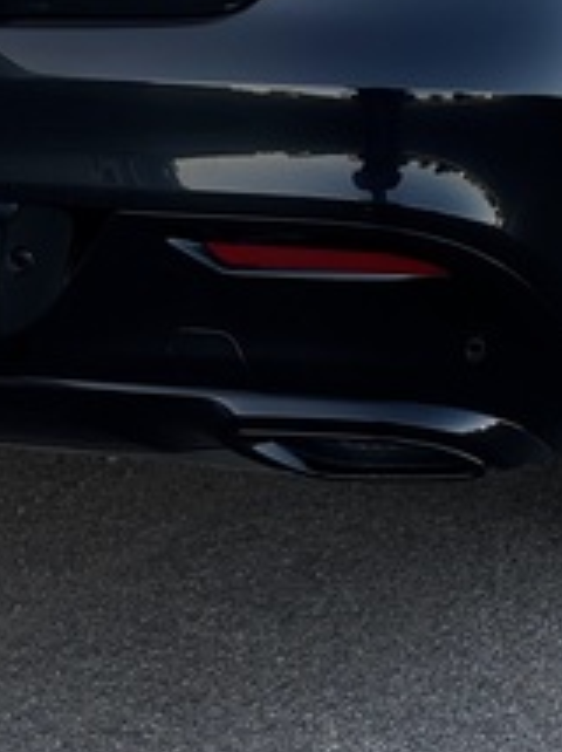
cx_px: 595
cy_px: 7
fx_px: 2321
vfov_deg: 18.0
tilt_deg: -9.5
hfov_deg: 13.6
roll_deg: +1.2
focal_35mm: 107
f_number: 1.78
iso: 64
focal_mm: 6.76
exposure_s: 1/966
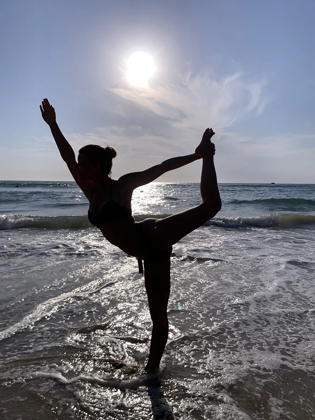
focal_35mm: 26
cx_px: 158
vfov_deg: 67.3
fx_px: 316
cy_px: 210
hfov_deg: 53.0
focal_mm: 4.25
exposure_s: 1/17857
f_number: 1.8
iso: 25
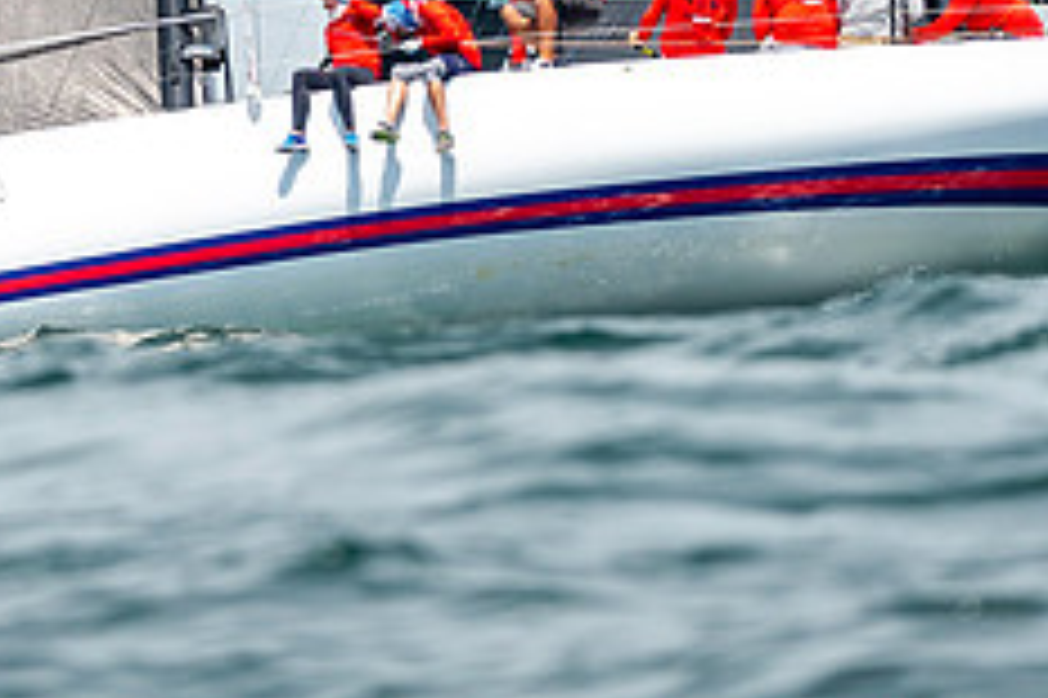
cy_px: -167
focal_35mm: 697
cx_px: 378
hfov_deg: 3.0
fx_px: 20275
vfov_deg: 2.0
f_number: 5
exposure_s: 1/2500
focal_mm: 280
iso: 400
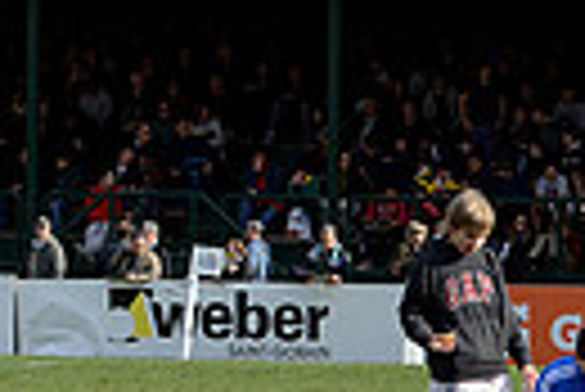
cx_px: 68
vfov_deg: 3.0
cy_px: -191
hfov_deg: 4.5
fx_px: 7386
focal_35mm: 454
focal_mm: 102
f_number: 2.8
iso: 250
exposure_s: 1/1250
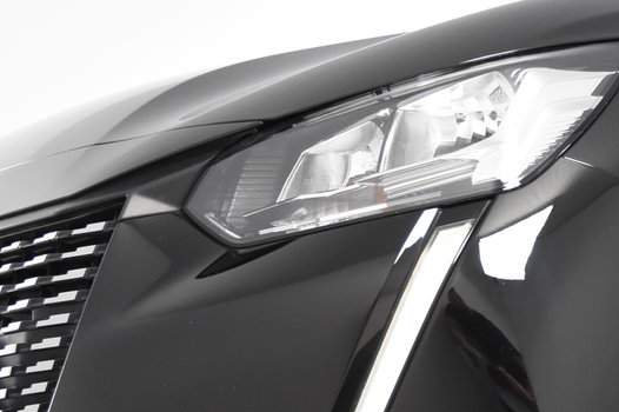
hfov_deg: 17.9
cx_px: 527
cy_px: 436
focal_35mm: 113
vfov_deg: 11.9
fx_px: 1945
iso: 1600
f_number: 4
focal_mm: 31
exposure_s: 1/60
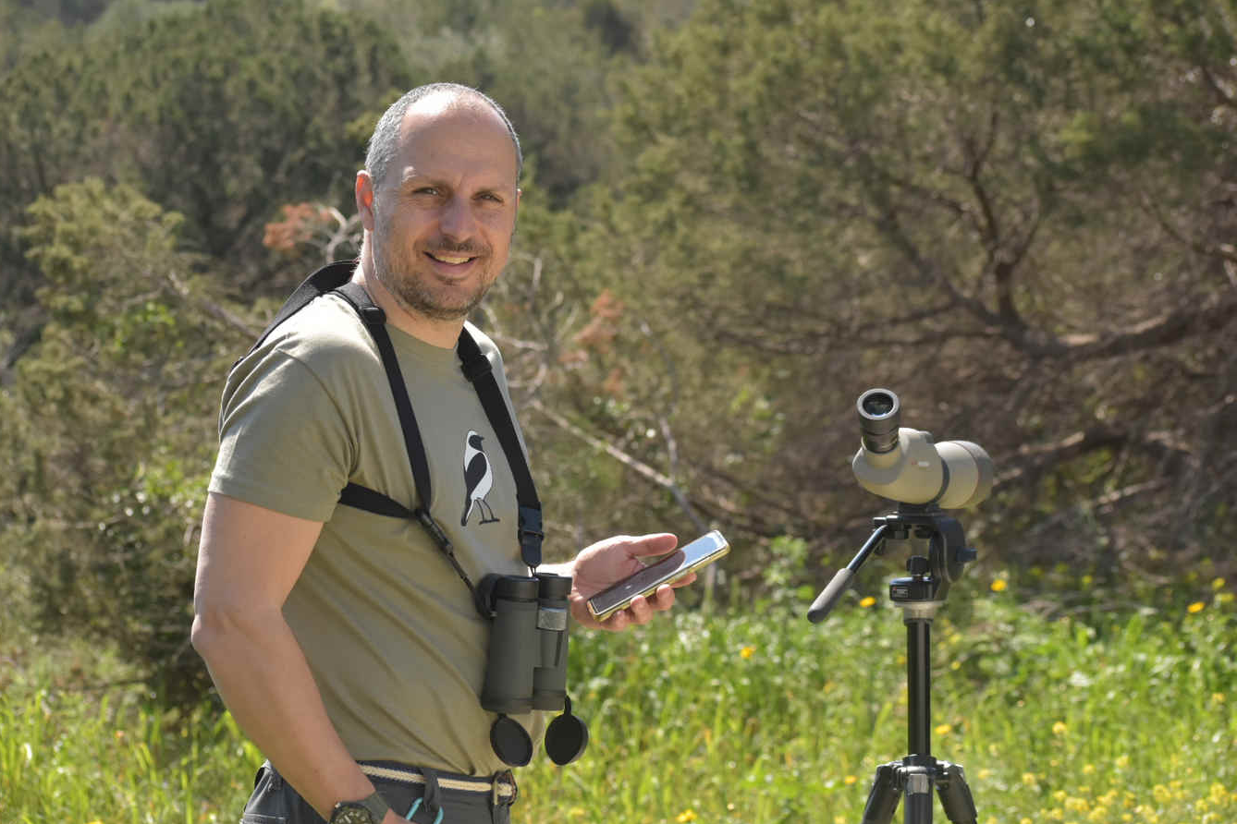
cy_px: 415
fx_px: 3745
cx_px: 618
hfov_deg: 18.8
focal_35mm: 109
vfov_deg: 12.6
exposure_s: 1/1600
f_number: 6.3
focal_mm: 72
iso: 900
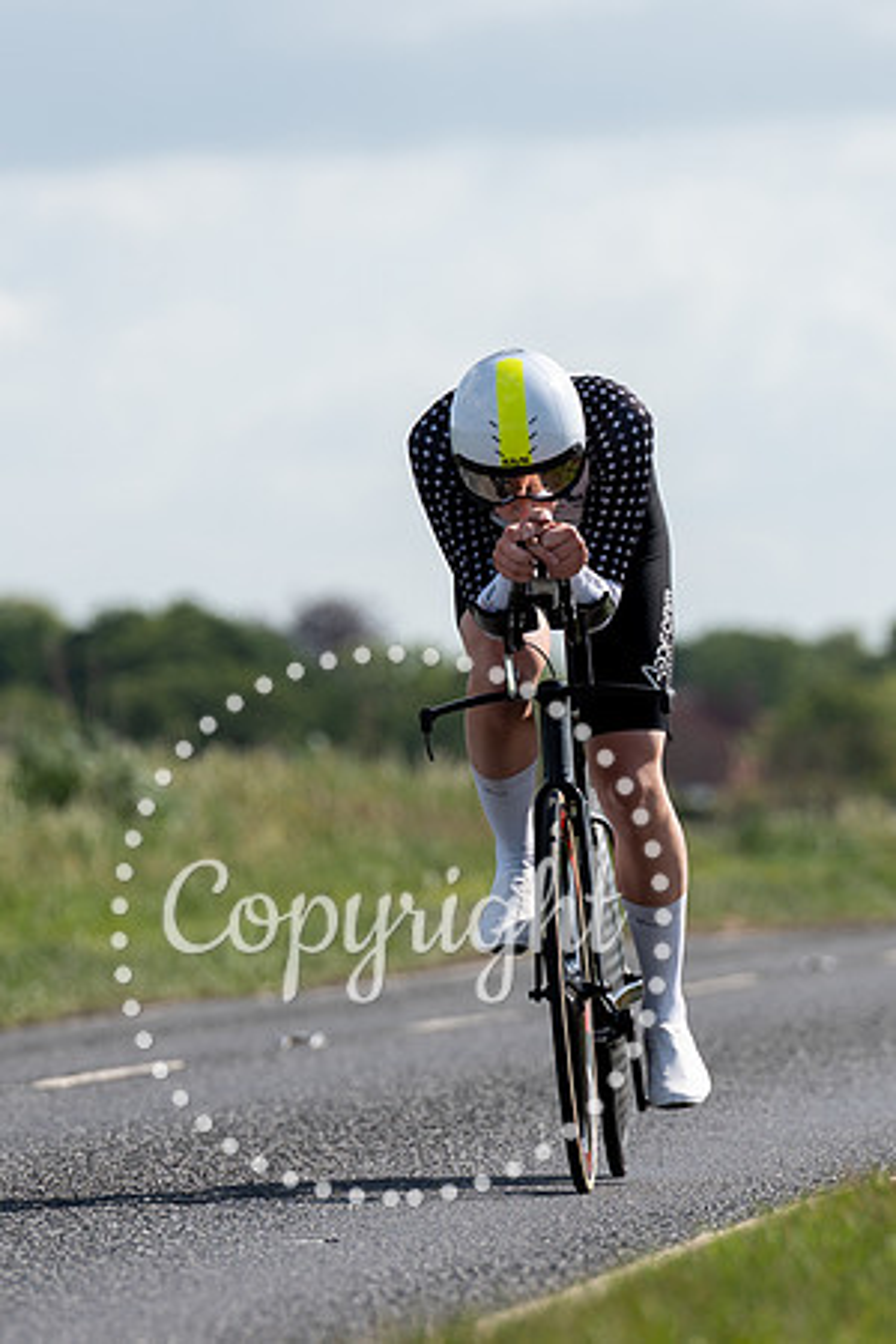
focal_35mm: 410
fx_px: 15316
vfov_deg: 5.0
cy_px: 756
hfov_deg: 3.4
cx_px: 483
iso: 100
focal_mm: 200
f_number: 4
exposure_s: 1/1000
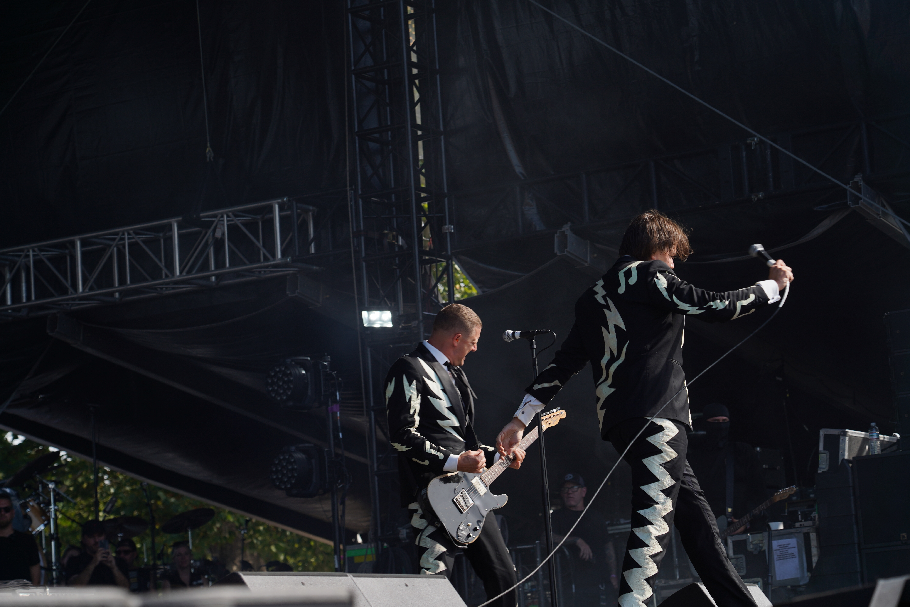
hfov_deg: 19.5
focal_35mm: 105
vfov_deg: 13.0
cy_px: 304
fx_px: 2654
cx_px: 455
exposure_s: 1/320
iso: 100
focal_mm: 105
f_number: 6.3
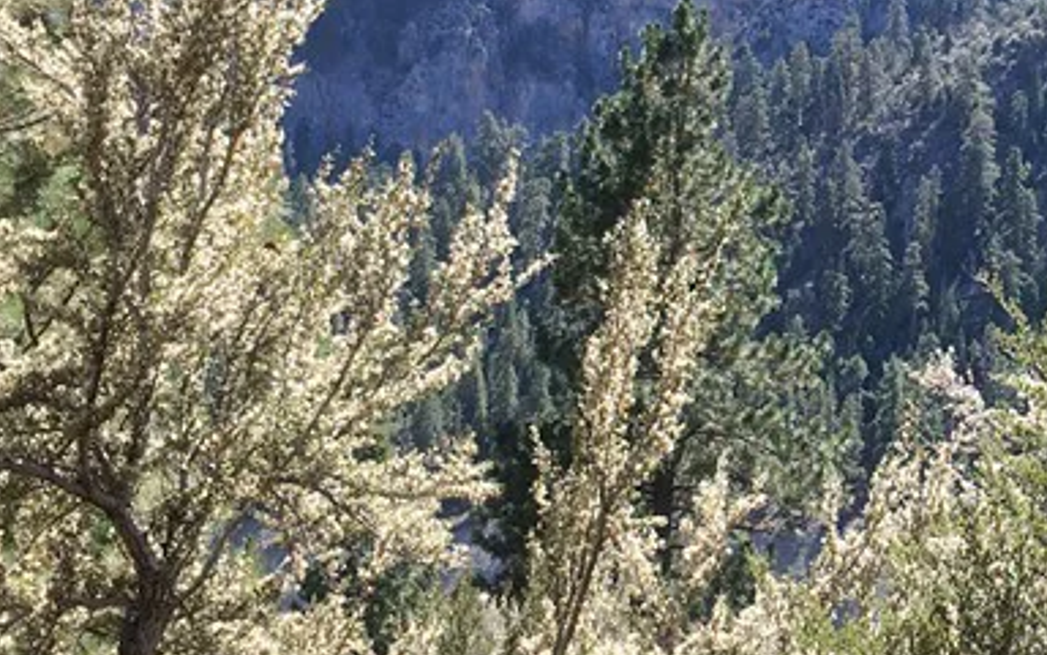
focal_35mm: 82
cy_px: 205
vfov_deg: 15.9
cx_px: 995
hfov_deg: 24.3
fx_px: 2340
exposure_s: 1/530
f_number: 2.2
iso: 25
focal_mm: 4.15
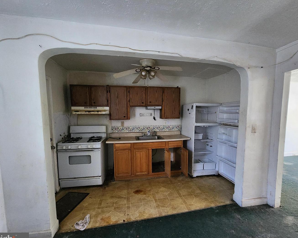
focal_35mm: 14
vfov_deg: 88.0
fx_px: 123
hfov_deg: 100.7
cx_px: 153
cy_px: 123
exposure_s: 1/24
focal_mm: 2.2
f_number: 2.2
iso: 800
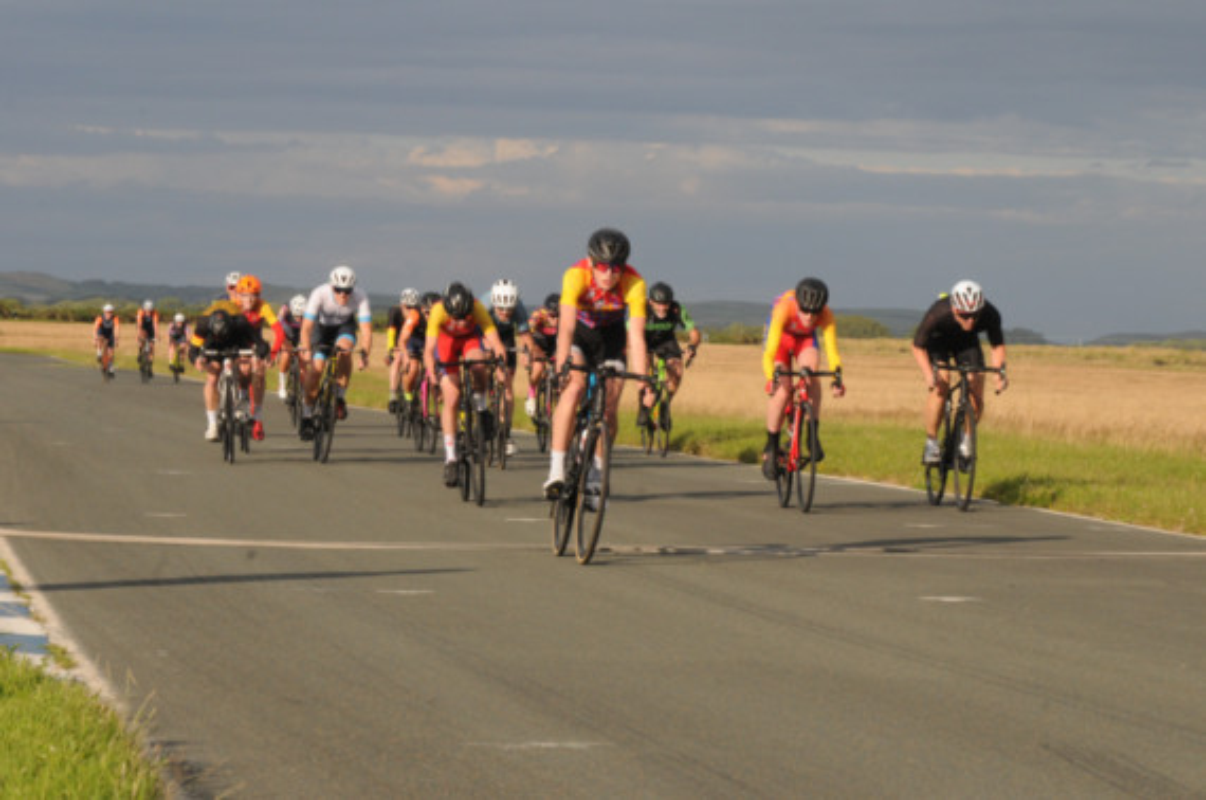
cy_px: 400
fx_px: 5618
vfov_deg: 8.1
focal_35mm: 168
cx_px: 603
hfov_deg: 12.3
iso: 640
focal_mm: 112
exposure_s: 1/320
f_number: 14
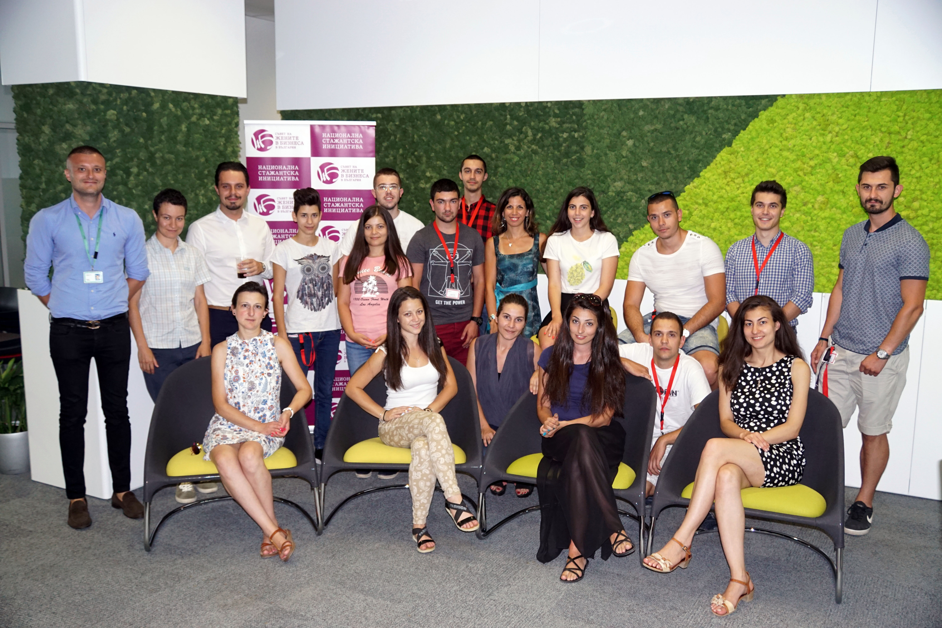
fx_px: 863
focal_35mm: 33
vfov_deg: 40.0
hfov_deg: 57.2
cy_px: 314
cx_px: 471
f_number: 2.8
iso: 800
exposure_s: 1/160
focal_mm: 22
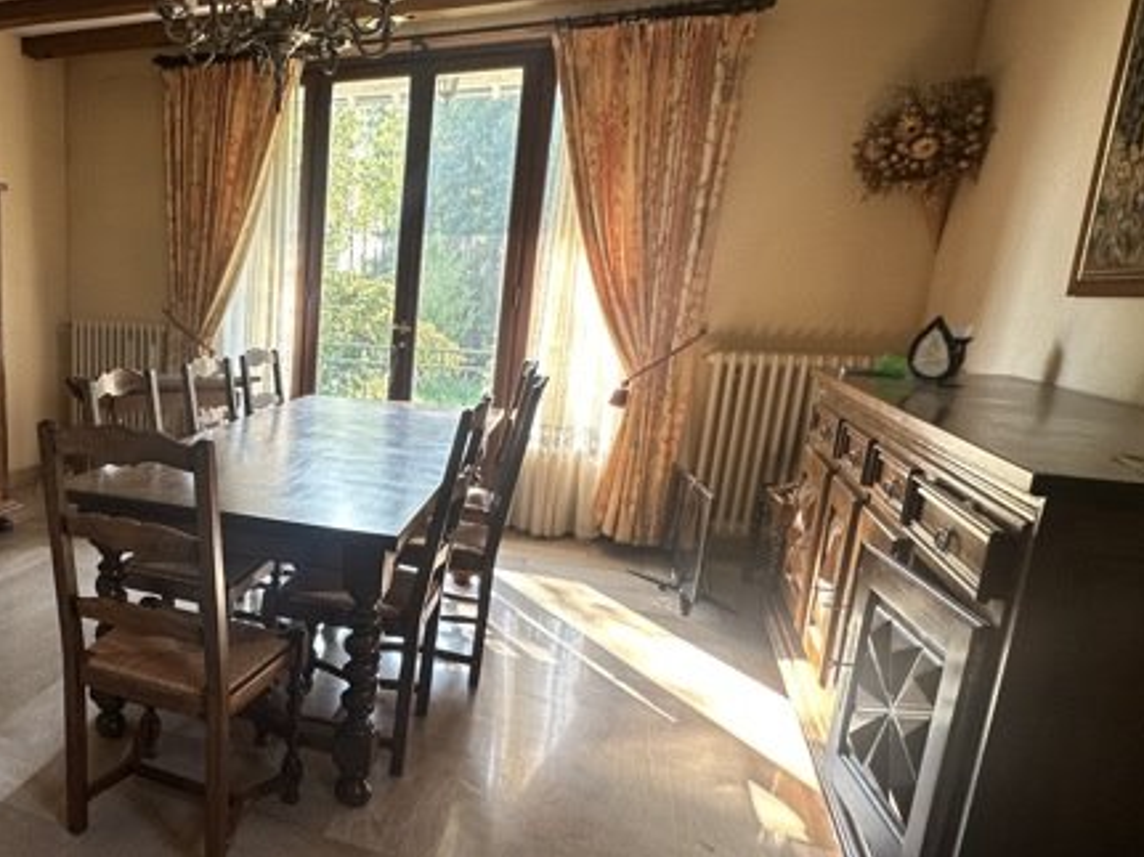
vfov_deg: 52.9
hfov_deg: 60.2
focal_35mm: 26
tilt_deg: -12.6
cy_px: 472
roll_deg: -1.1
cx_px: 183
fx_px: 859
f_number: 2.2
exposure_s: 1/99
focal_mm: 2.22
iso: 80
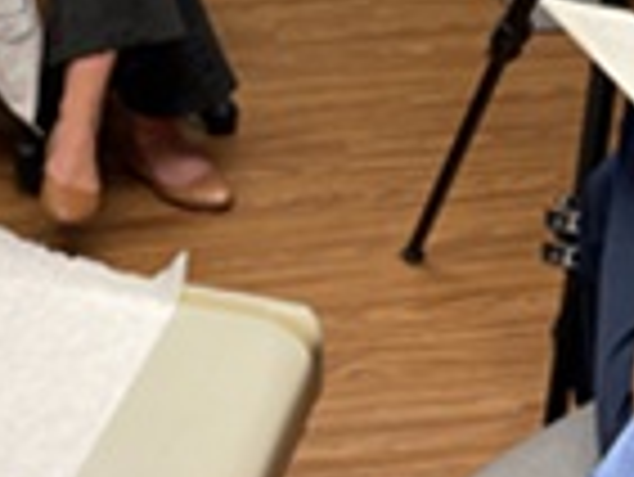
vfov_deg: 16.4
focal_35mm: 83
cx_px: 373
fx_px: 1521
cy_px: -218
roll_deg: +0.5
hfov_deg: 23.5
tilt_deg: -16.1
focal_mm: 4.2
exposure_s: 1/60
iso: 64
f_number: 1.6
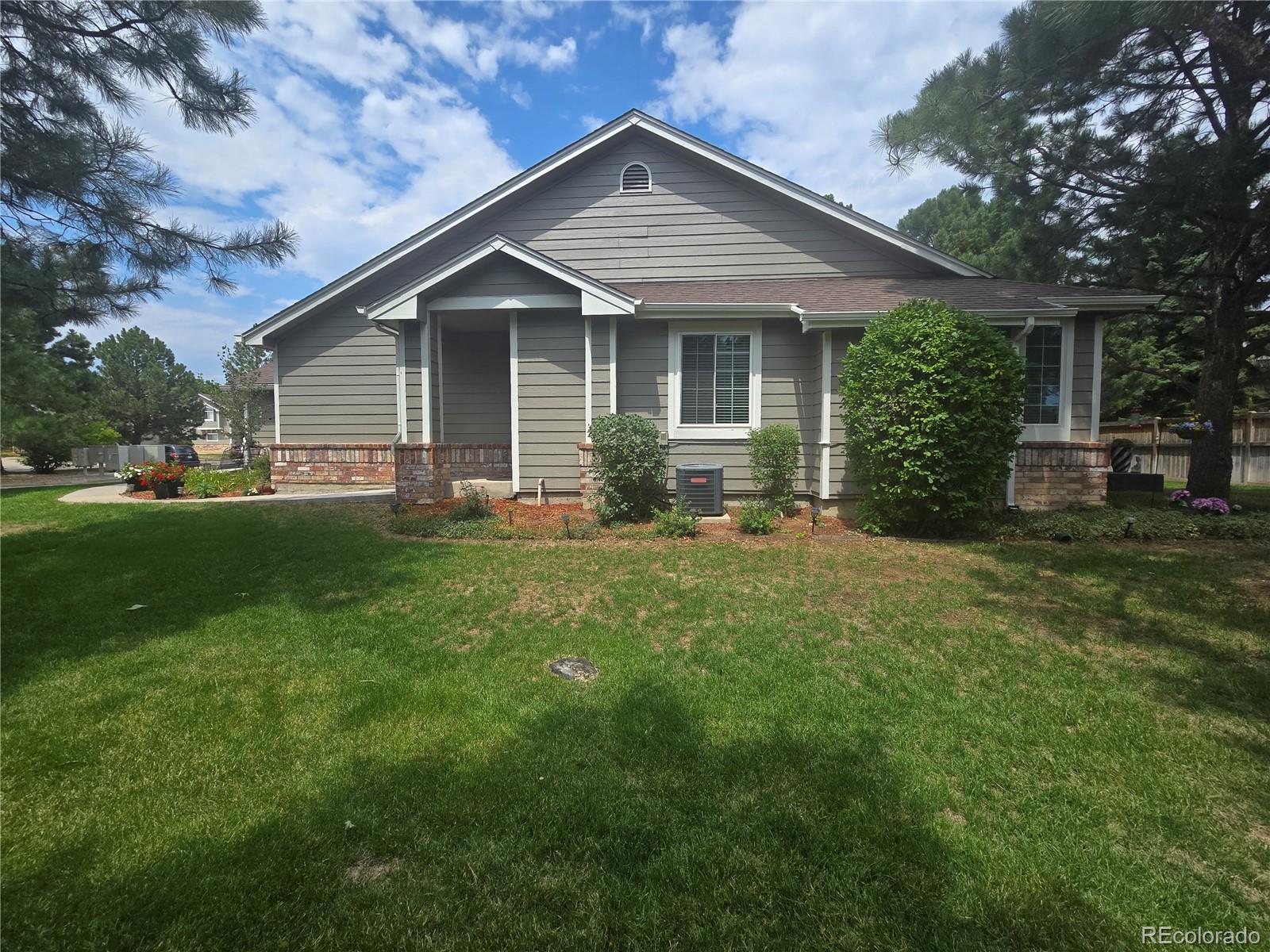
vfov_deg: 89.9
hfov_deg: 106.2
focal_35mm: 13
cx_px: 635
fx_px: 477
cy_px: 476
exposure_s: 1/2122
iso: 50
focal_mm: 2.2
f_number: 2.2
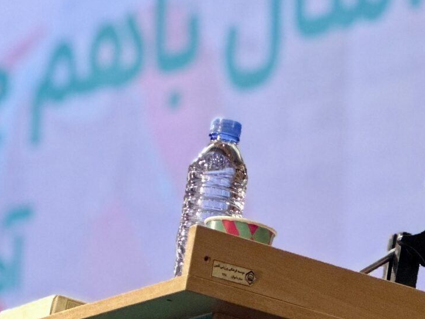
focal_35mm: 272
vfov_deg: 5.5
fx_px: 3340
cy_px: 167
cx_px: 285
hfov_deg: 7.3
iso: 160
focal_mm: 9
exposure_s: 1/33
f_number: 2.8
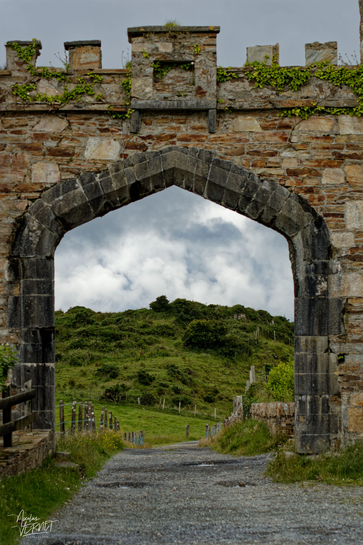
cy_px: 272
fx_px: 1588
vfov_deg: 19.5
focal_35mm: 105
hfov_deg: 13.0
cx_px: 182
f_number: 8
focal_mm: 70
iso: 320
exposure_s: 1/1000
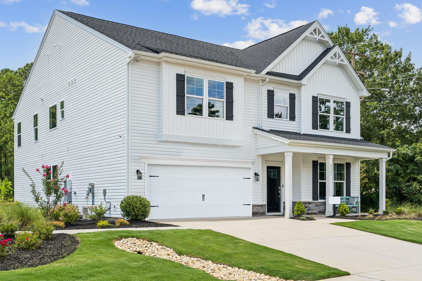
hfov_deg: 49.5
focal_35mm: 39
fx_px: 457
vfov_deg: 34.2
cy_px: 122
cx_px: 188
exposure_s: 1/800
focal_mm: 34
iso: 100
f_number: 5
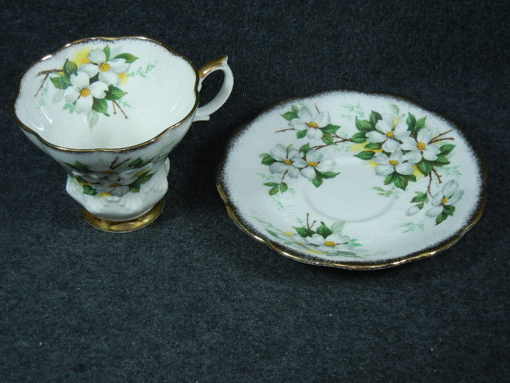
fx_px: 1002
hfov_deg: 28.6
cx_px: 255
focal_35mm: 68
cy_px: 192
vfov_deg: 21.6
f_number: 4.1
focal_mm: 12.2
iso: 295
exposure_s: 1/42.3
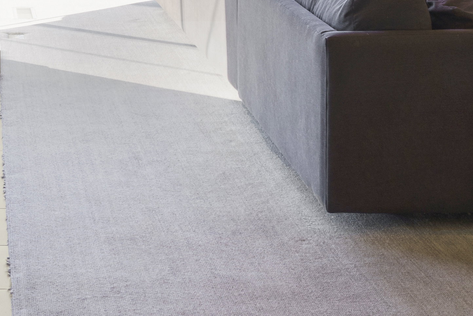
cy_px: -160
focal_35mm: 83
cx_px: -18
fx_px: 1090
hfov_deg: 23.3
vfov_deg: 15.2
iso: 250
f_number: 11
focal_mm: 20
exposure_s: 1/6
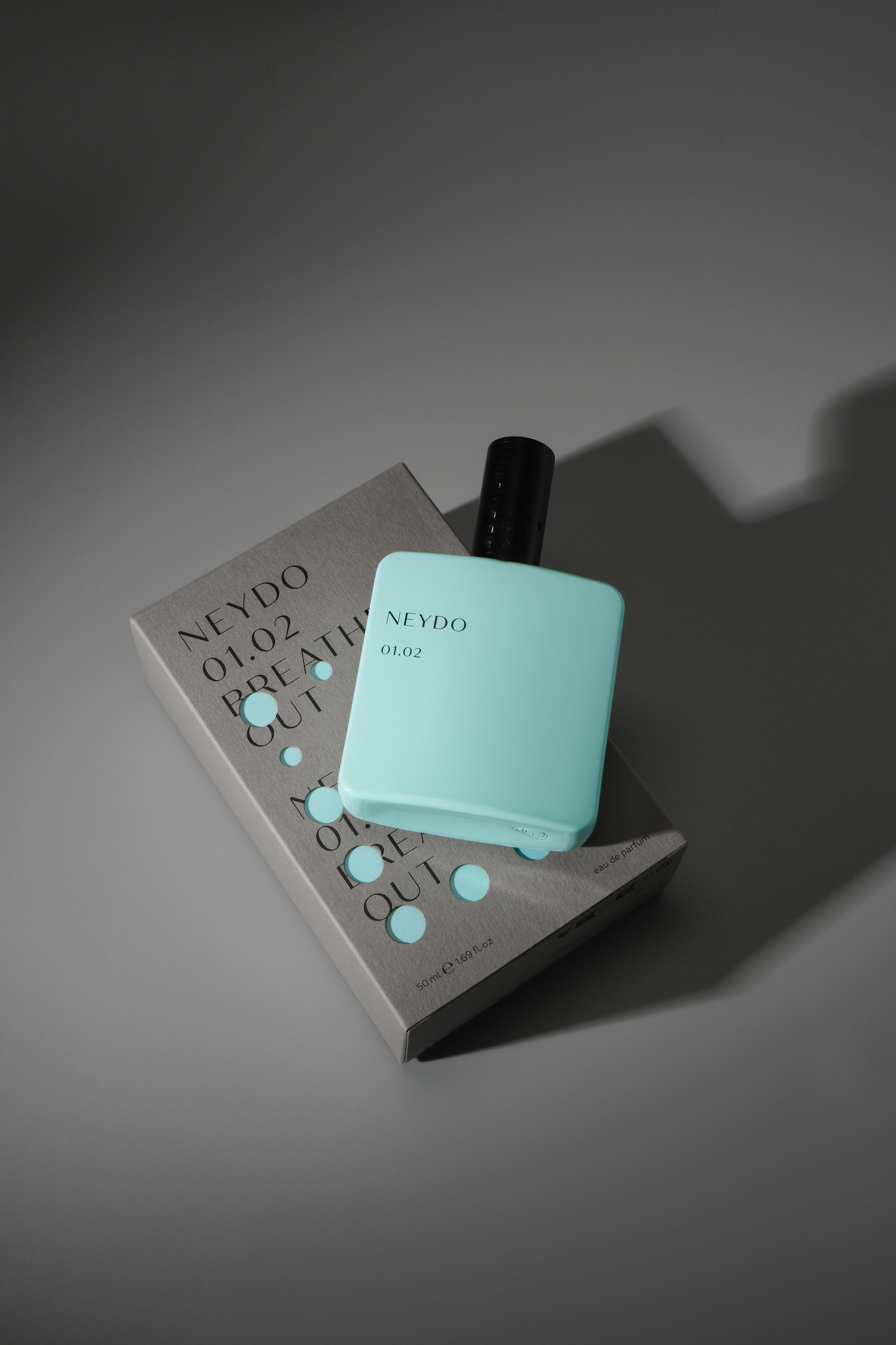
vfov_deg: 43.6
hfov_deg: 29.9
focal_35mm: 45
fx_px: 1680
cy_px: 672
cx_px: 448
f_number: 18
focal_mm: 30.2
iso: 320
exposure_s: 1/125
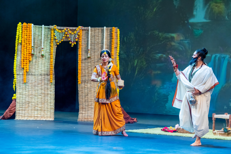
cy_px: 77
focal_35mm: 160
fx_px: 1027
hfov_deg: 12.8
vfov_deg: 8.6
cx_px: 116
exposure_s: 1/200
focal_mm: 160
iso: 3200
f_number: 5.6
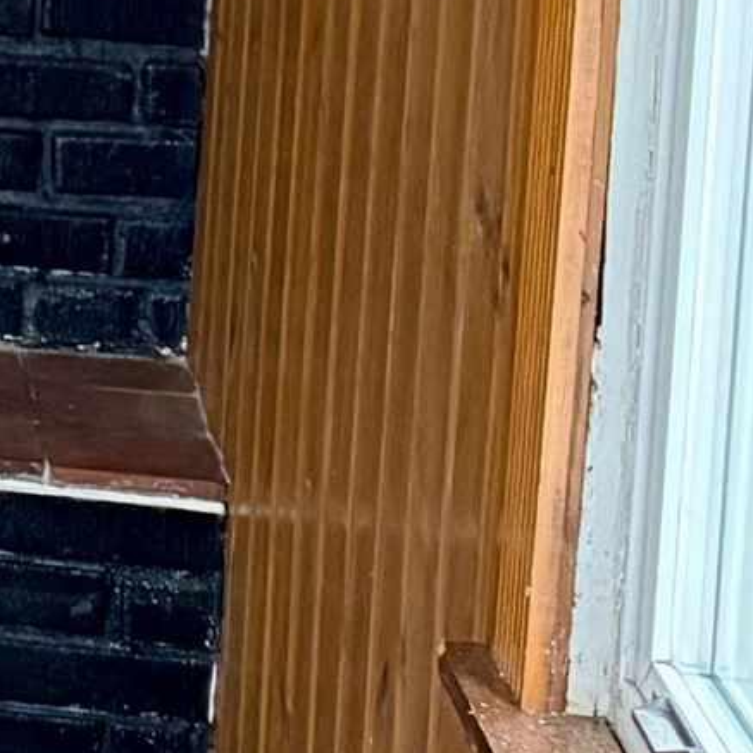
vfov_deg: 11.3
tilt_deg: -5.0
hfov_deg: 9.4
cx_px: -1475
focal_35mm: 149
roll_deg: -0.8
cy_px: -331
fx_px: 3667
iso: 640
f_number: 1.78
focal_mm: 6.76
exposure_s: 1/60
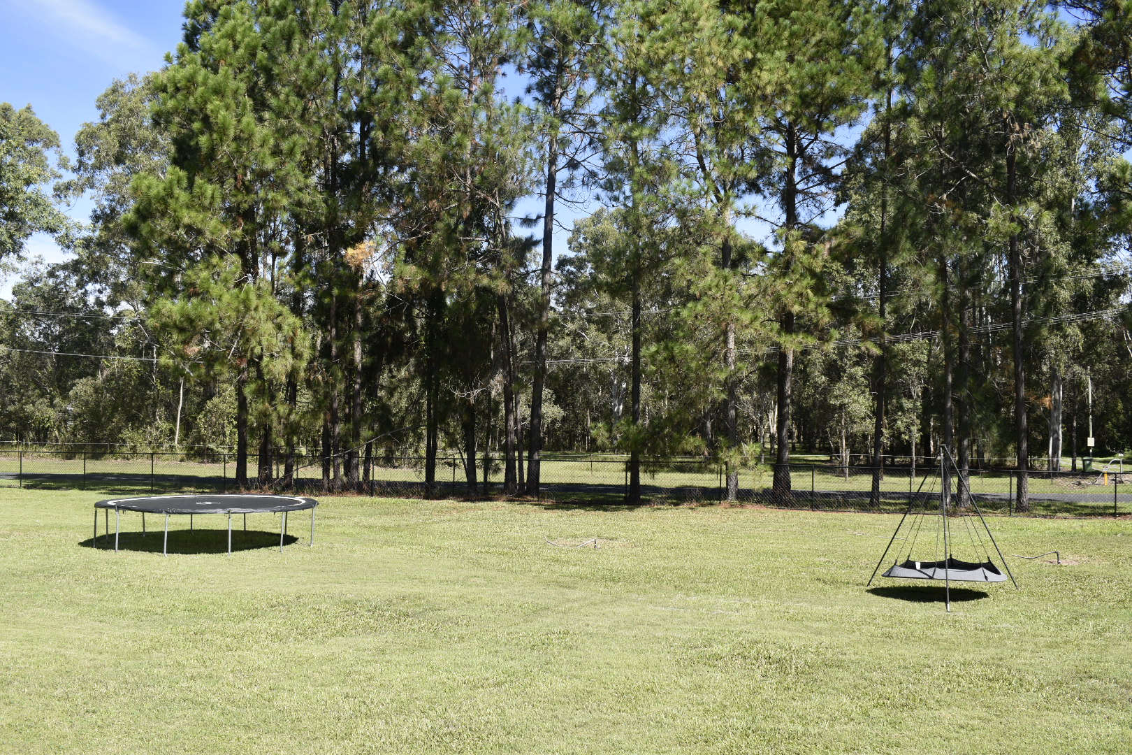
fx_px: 1085
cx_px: 566
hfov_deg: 55.1
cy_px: 378
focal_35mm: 34
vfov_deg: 38.4
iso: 200
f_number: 9
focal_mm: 23
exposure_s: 1/320
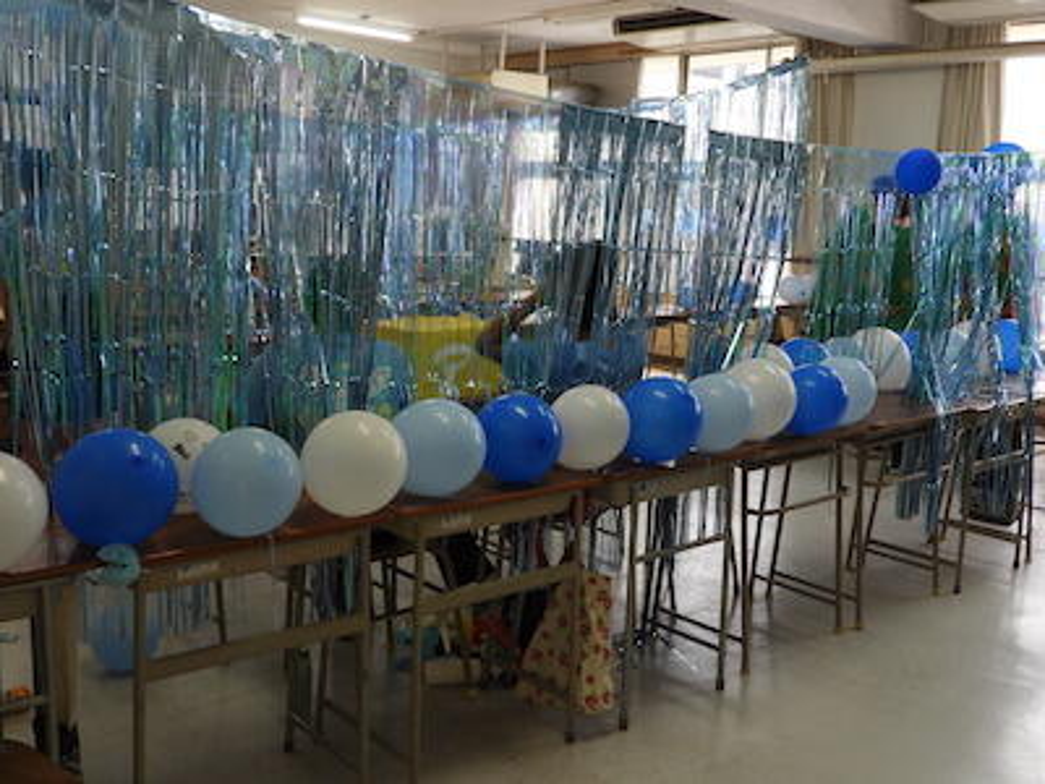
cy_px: 392
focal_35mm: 35
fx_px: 1057
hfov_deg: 52.6
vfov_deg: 40.7
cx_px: 522
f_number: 3.8
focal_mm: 6.3
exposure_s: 1/40
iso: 100
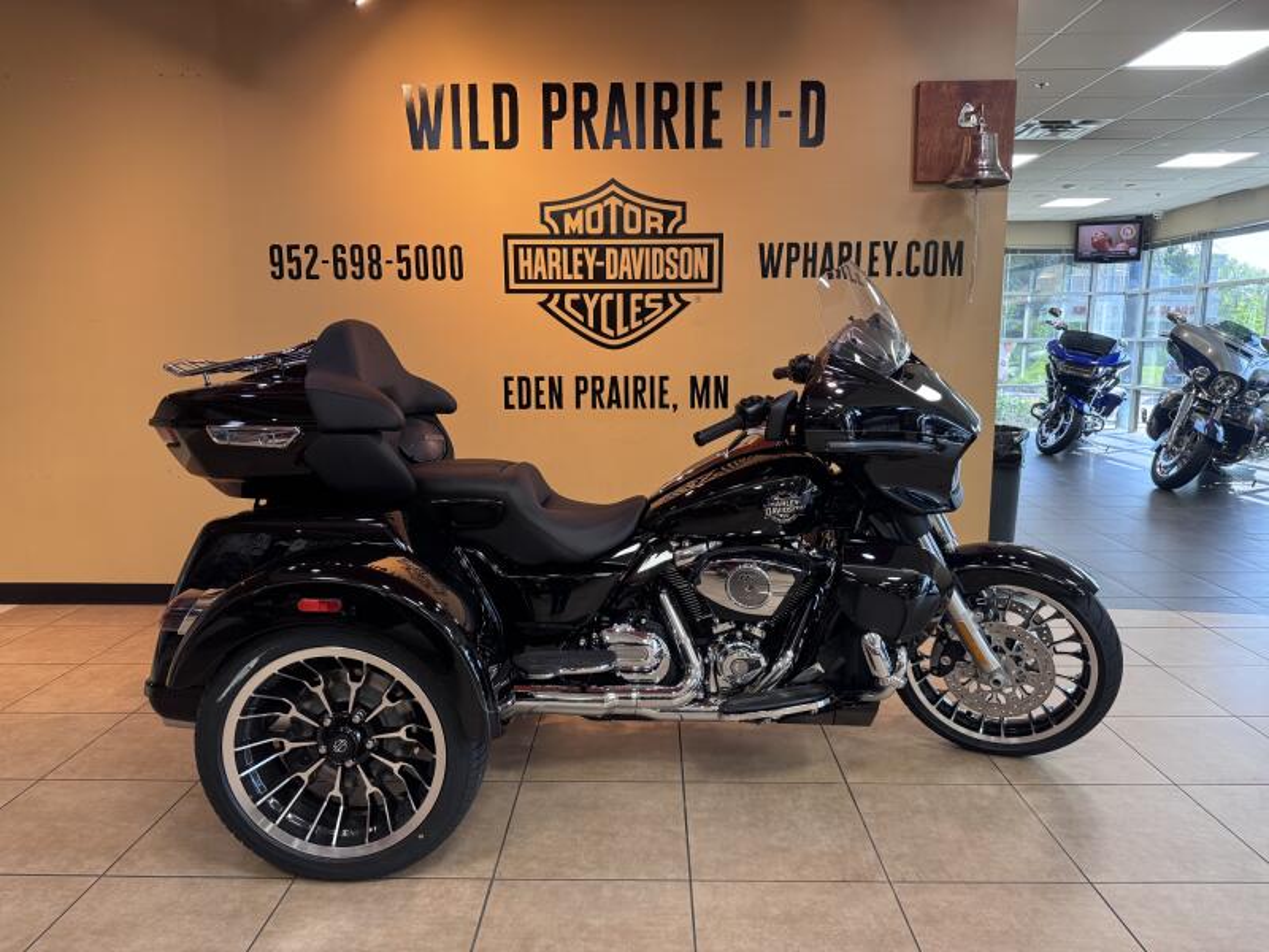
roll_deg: +0.5
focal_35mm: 24
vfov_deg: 56.8
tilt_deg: -8.9
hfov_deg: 71.6
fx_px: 880
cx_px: 634
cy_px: 476
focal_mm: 6.76
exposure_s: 1/120
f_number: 1.78
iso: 200
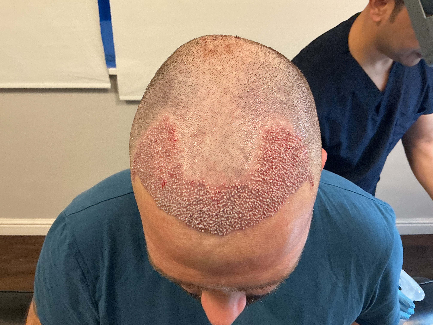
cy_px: 162
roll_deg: -0.8
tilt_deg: -27.0
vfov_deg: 48.2
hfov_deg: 61.7
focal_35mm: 29
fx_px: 363
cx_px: 216
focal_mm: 3
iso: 160
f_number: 1.8
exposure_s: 1/50
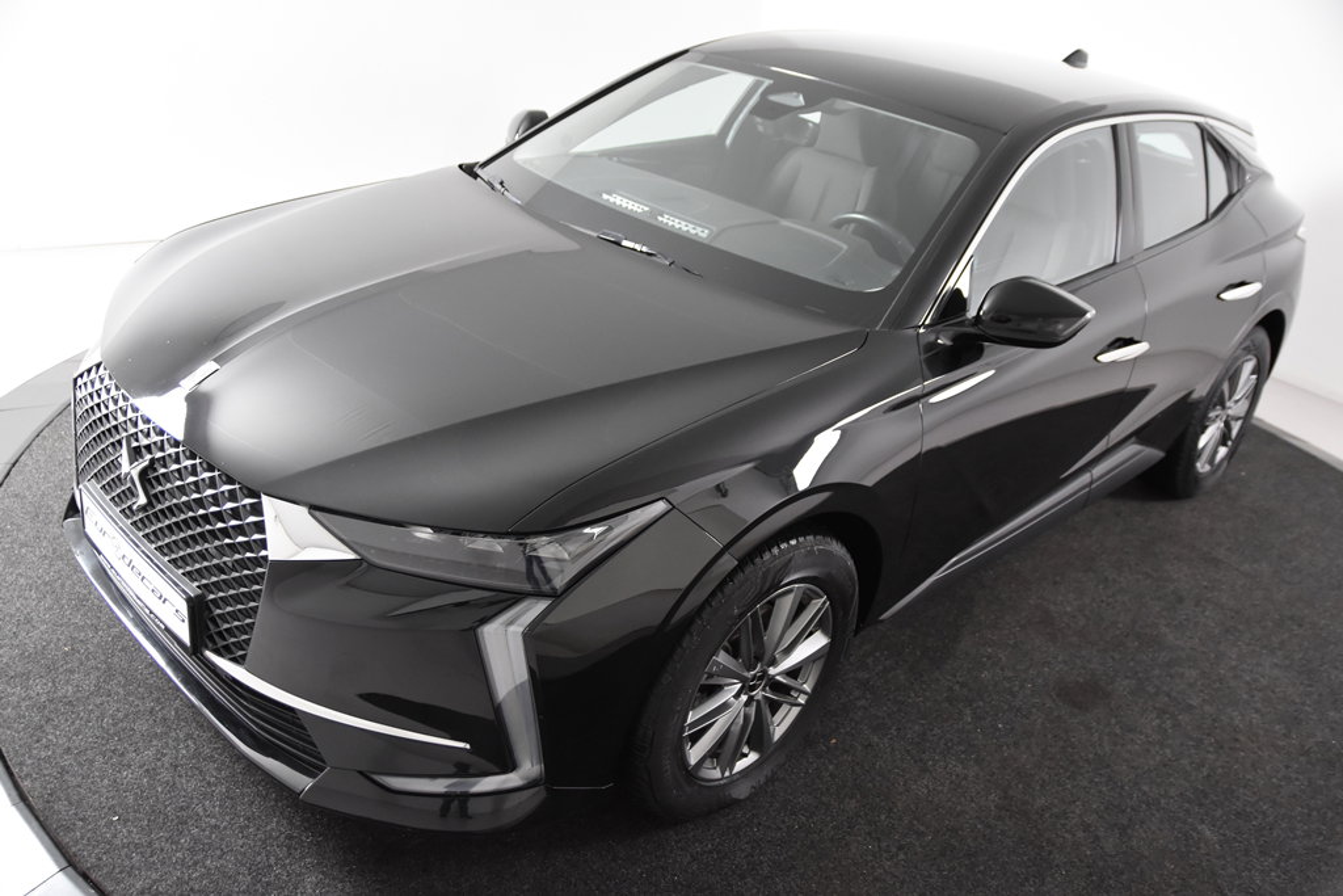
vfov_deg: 40.0
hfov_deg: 57.2
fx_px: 1231
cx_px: 672
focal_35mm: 33
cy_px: 448
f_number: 3.2
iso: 1600
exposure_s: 1/40
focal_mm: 22
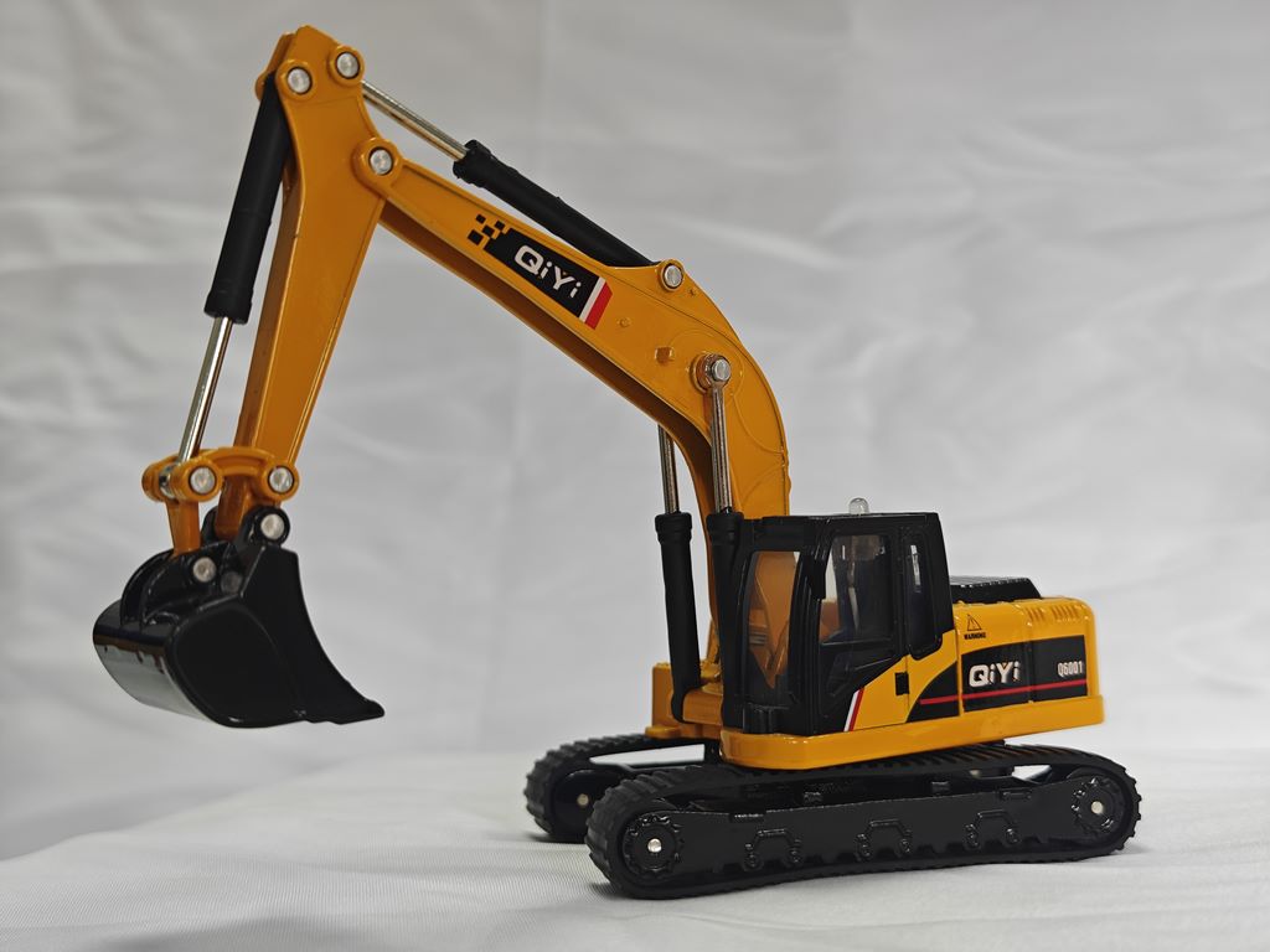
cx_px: 635
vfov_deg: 31.5
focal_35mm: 46
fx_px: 1688
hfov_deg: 41.2
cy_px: 476
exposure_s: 1/100
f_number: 1.9
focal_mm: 8.7
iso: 160
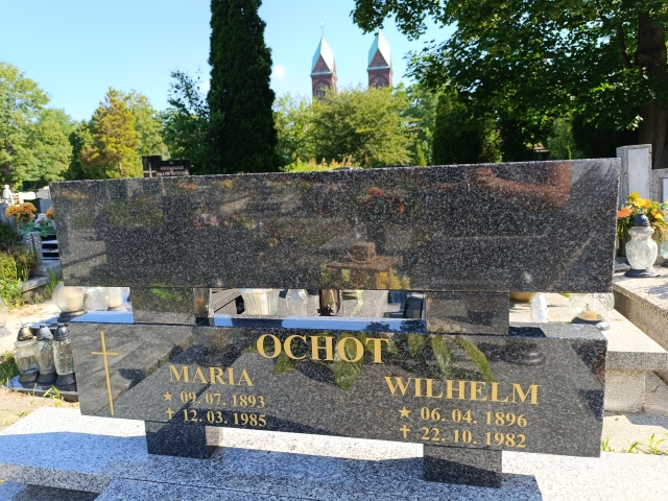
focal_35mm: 24
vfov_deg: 56.8
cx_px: 334
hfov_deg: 71.6
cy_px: 250
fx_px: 463
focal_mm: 6.14
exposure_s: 1/135
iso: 50
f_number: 1.65
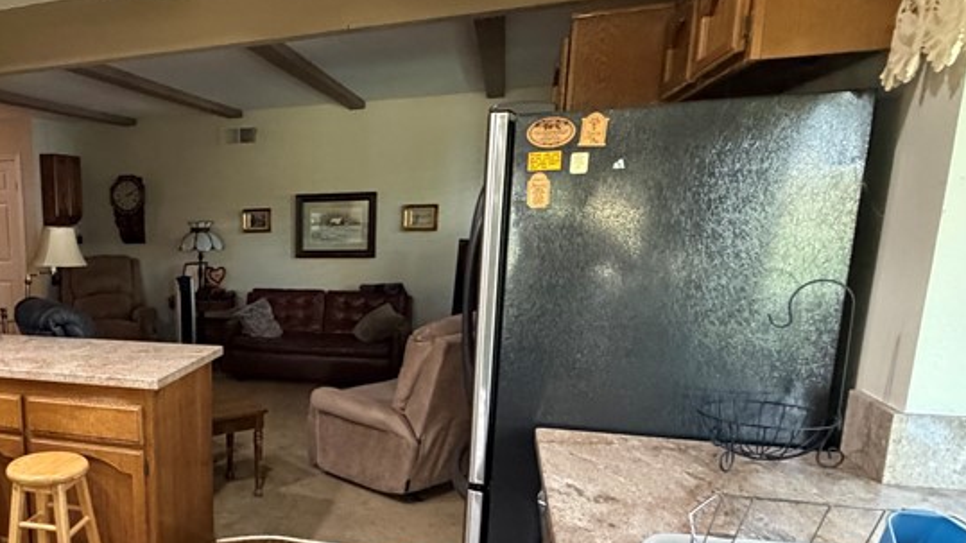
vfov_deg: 39.7
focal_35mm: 29
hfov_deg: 59.8
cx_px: 168
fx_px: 743
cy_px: 360
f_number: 2.2
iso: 800
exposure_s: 1/60
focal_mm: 2.22
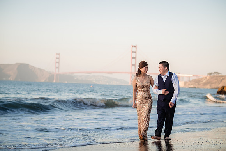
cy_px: 76
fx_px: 527
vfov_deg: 16.3
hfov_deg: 24.2
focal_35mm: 84
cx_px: 113
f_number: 2.2
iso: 160
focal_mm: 56
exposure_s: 1/640
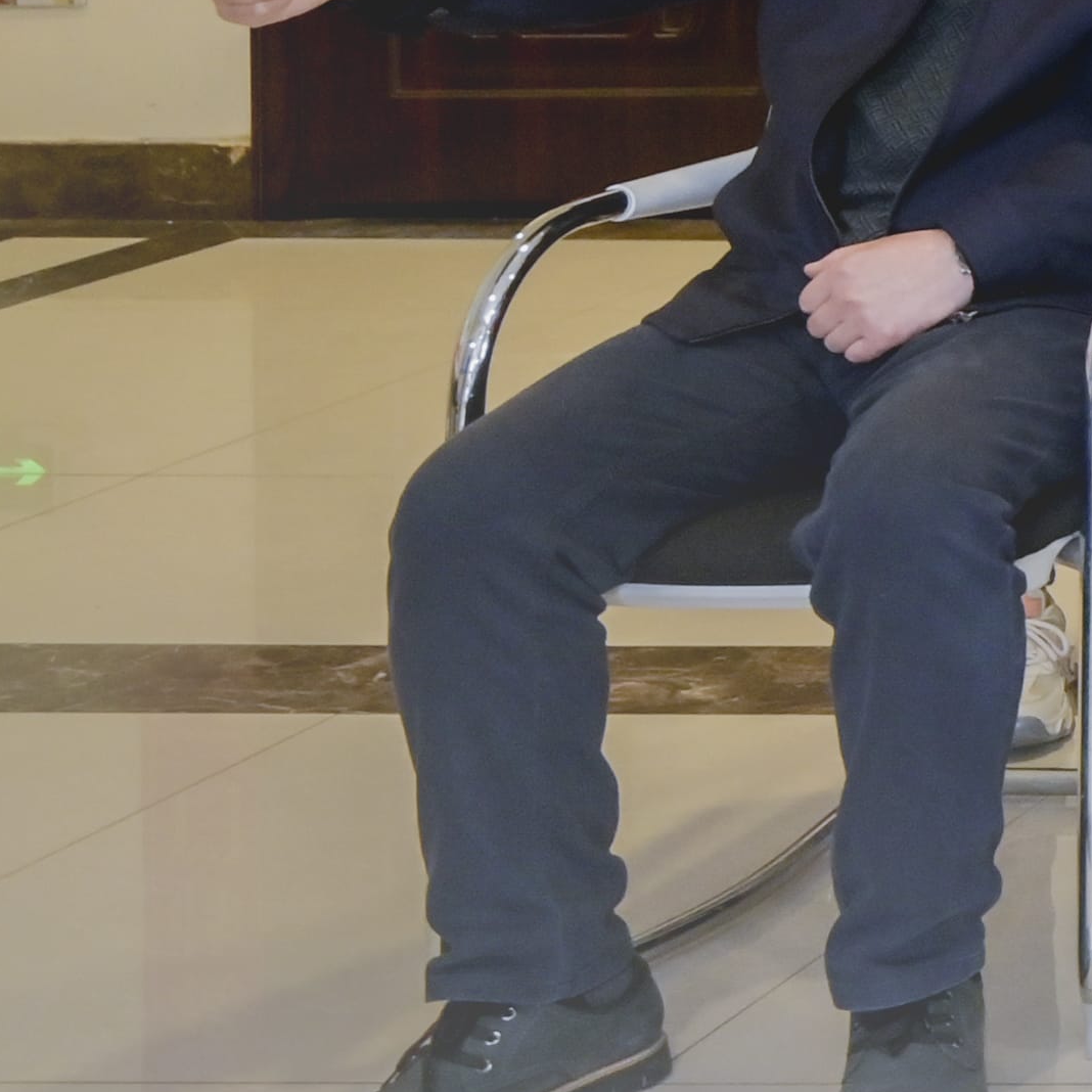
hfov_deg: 11.6
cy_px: -520
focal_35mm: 101
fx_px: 3605
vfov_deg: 15.9
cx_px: 3086
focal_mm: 21
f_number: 4
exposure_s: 1/60
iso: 1000
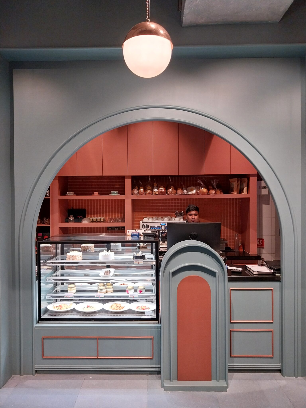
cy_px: 204
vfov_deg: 67.3
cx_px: 153
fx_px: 306
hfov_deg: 53.1
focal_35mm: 26
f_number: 1.8
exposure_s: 1/50
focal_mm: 4
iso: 125
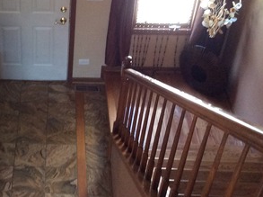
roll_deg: +2.6
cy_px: 77
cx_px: 7
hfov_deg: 26.5
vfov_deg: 20.9
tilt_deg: -41.4
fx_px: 531
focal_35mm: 70
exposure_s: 1/24
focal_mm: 3.3
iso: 160
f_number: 2.4
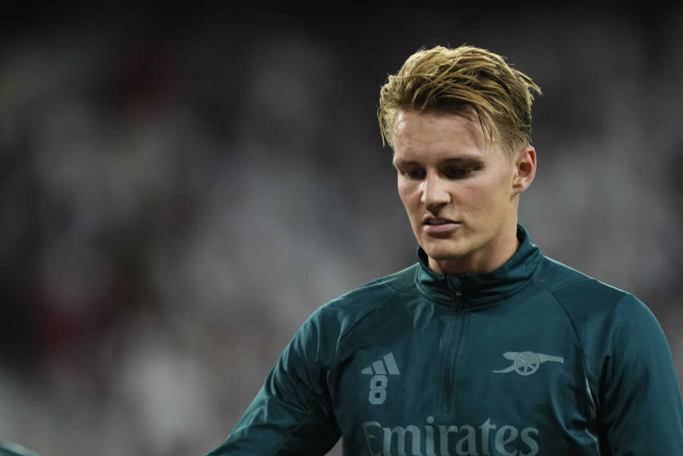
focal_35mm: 400
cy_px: 228
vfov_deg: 3.4
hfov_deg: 5.2
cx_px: 342
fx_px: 7589
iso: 2500
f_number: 2.8
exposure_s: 1/1600
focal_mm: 400
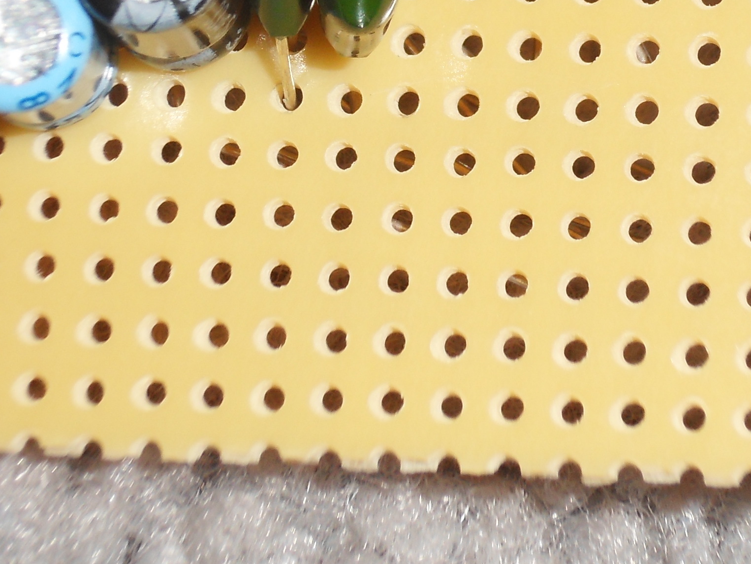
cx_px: 449
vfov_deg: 6.0
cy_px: -28
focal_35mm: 249
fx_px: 5403
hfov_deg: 7.9
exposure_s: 1/60
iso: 100
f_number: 5.5
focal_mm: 16.6
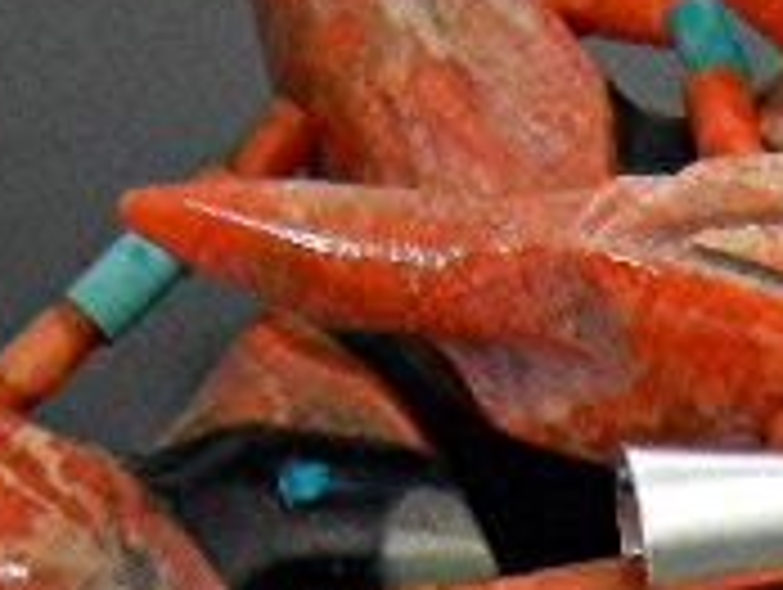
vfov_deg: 4.7
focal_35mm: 306
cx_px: 1372
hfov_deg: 6.3
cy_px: 1702
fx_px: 6931
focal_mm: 9.3
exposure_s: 1/30
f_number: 7.8
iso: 800
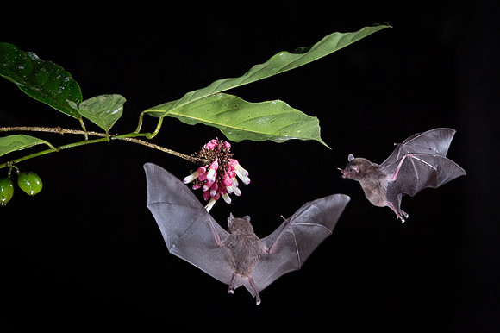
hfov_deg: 12.2
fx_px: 2335
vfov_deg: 8.1
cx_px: 232
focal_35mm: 168
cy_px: 195
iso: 800
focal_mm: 112
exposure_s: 1/250
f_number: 8
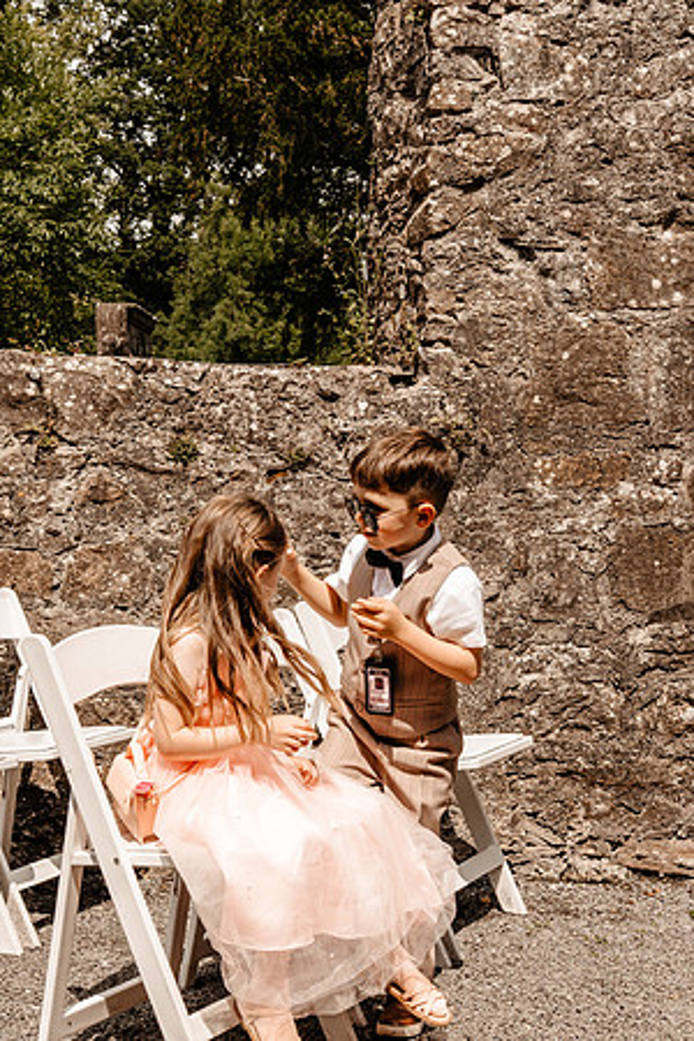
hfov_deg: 26.0
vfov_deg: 38.2
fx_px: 1504
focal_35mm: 52
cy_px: 520
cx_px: 347
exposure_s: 1/400
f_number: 8
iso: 200
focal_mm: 35
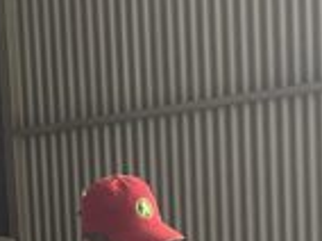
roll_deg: +3.3
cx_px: 73
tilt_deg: -7.6
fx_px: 1309
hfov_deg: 14.0
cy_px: 487
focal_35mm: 141
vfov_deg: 9.7
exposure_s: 1/65
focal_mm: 4.2
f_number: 1.6
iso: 125
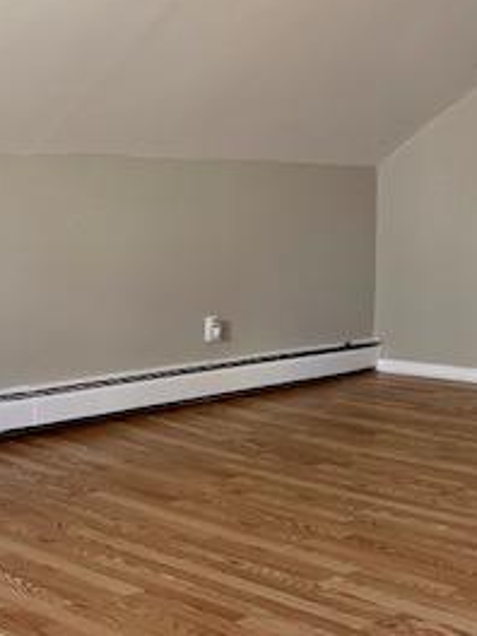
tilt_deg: -4.6
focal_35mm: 63
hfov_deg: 23.2
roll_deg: -0.2
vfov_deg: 30.7
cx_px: 183
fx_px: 1157
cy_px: 330
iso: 125
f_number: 1.8
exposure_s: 1/60
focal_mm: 4.25
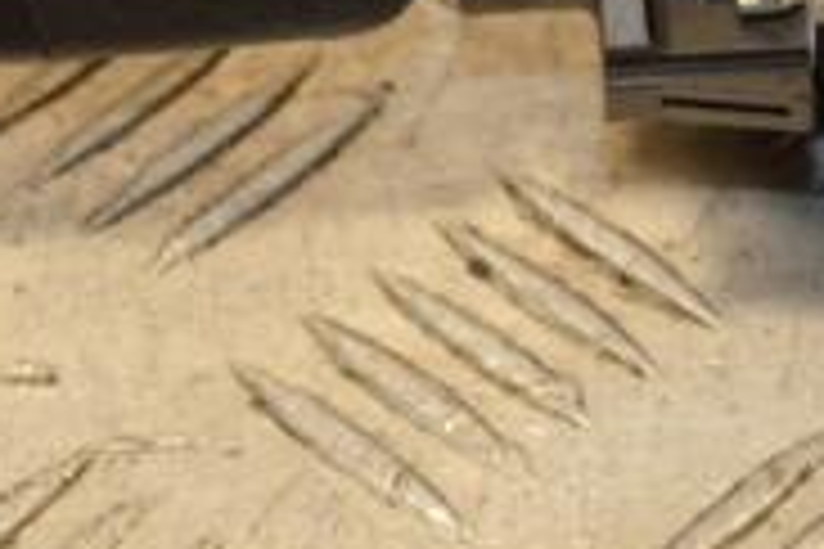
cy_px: -176
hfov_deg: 4.7
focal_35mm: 442
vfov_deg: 3.1
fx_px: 10116
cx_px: 968
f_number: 5.6
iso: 800
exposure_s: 1/200
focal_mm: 90
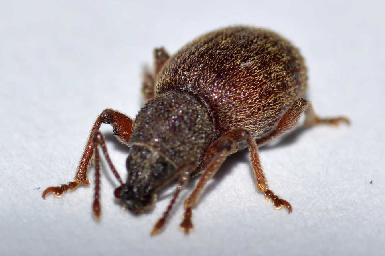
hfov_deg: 13.7
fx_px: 1604
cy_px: 128
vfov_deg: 9.1
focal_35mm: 150
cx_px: 192
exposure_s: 1/200
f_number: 20
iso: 100
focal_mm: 100
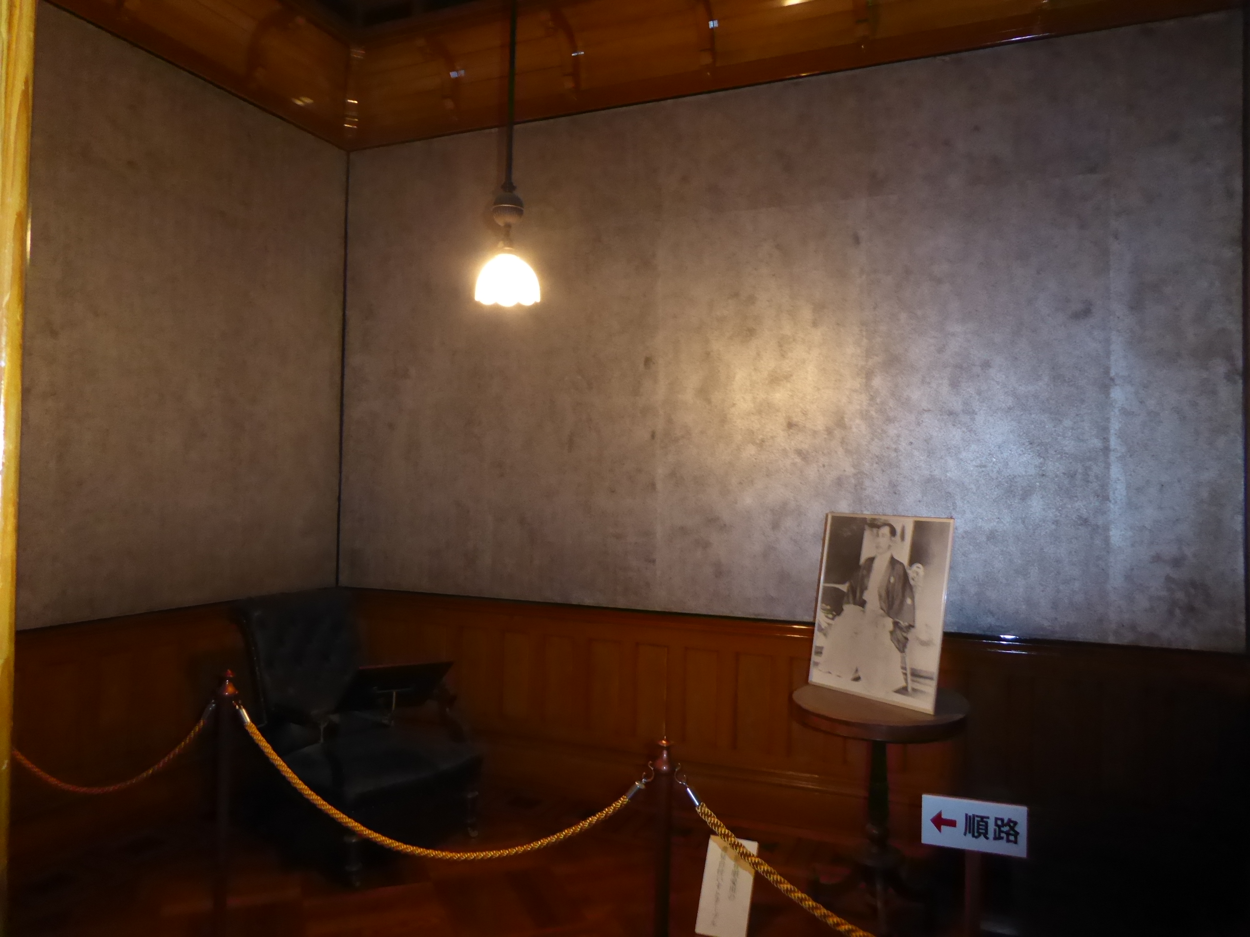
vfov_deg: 54.9
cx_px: 625
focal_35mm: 25
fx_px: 903
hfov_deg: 69.4
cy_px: 468
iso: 800
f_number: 3.3
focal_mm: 4.3
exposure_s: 1/8
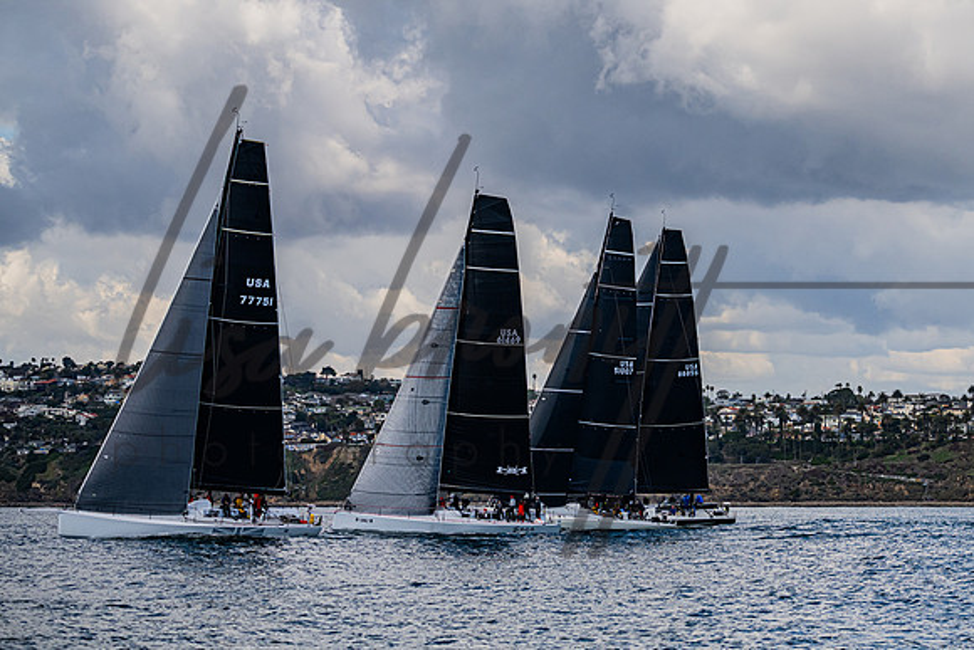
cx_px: 661
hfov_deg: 14.9
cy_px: 227
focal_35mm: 137
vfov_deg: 10.0
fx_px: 3715
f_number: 5.6
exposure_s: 1/3200
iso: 400
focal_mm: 100
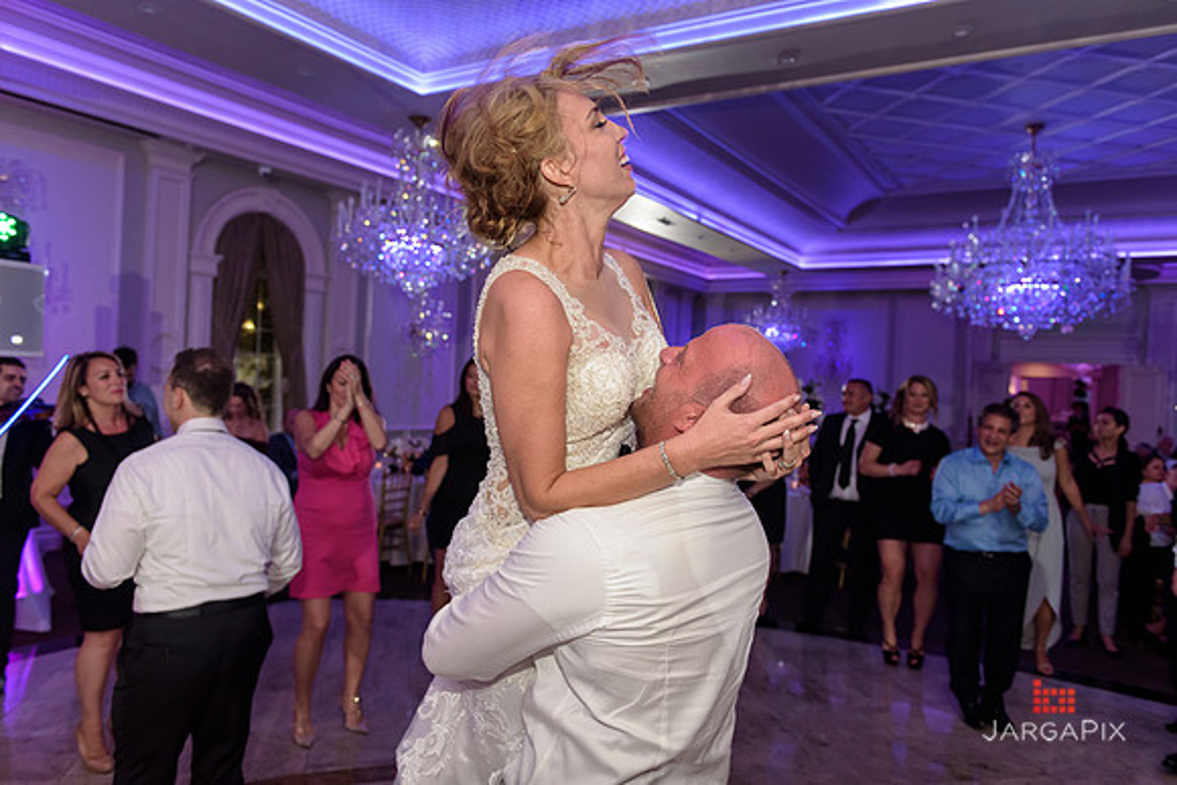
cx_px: 588
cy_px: 392
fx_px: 883
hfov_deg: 67.4
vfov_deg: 48.0
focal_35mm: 27
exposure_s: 1/125
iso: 1600
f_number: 3.2
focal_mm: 27
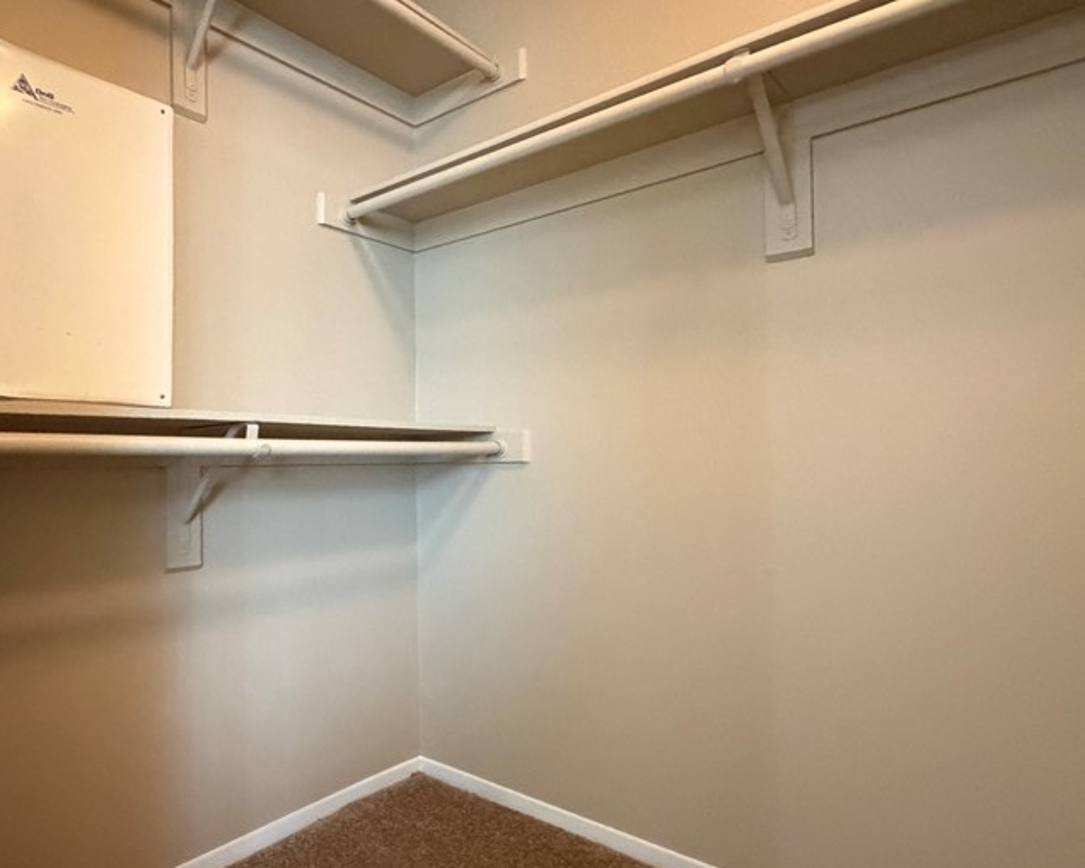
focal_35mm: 22
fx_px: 707
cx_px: 377
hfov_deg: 73.1
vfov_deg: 63.1
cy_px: 450
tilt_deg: -0.3
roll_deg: +1.0
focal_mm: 2.22
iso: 1000
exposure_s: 1/60
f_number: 2.2
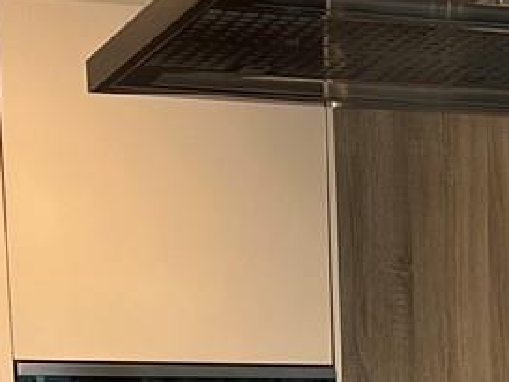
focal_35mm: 153
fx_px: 2250
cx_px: 438
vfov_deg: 8.8
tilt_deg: -10.4
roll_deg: +1.4
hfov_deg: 12.8
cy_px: 921
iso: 80
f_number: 1.5
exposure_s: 1/120
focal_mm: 5.7
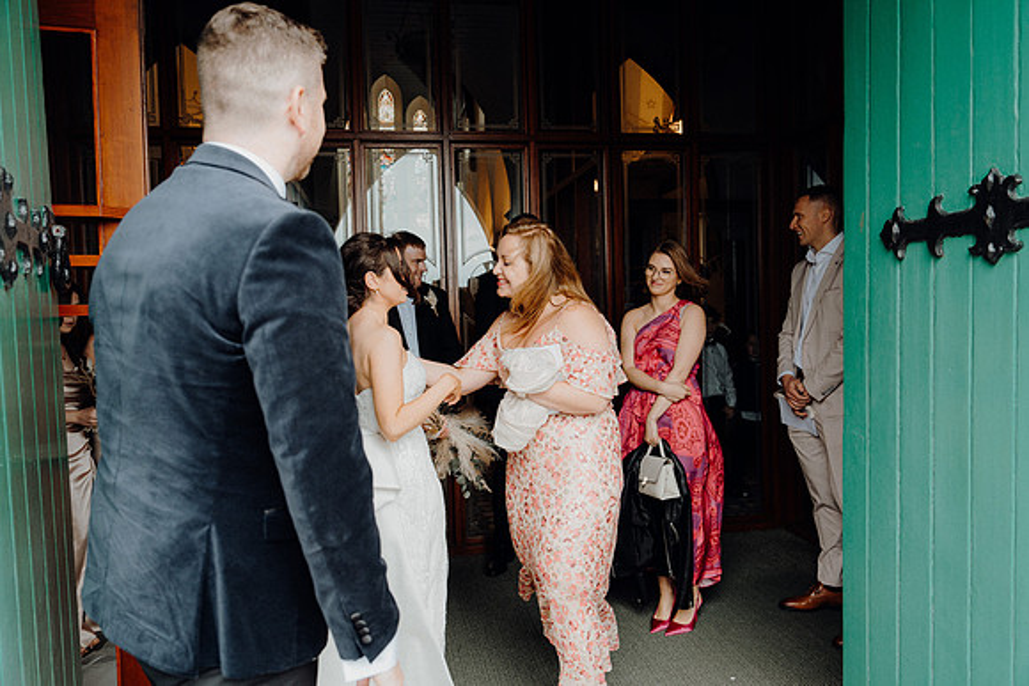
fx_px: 743
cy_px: 343
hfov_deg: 69.4
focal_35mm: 26
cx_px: 514
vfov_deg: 49.6
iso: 400
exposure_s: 1/200
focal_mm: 26
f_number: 3.5
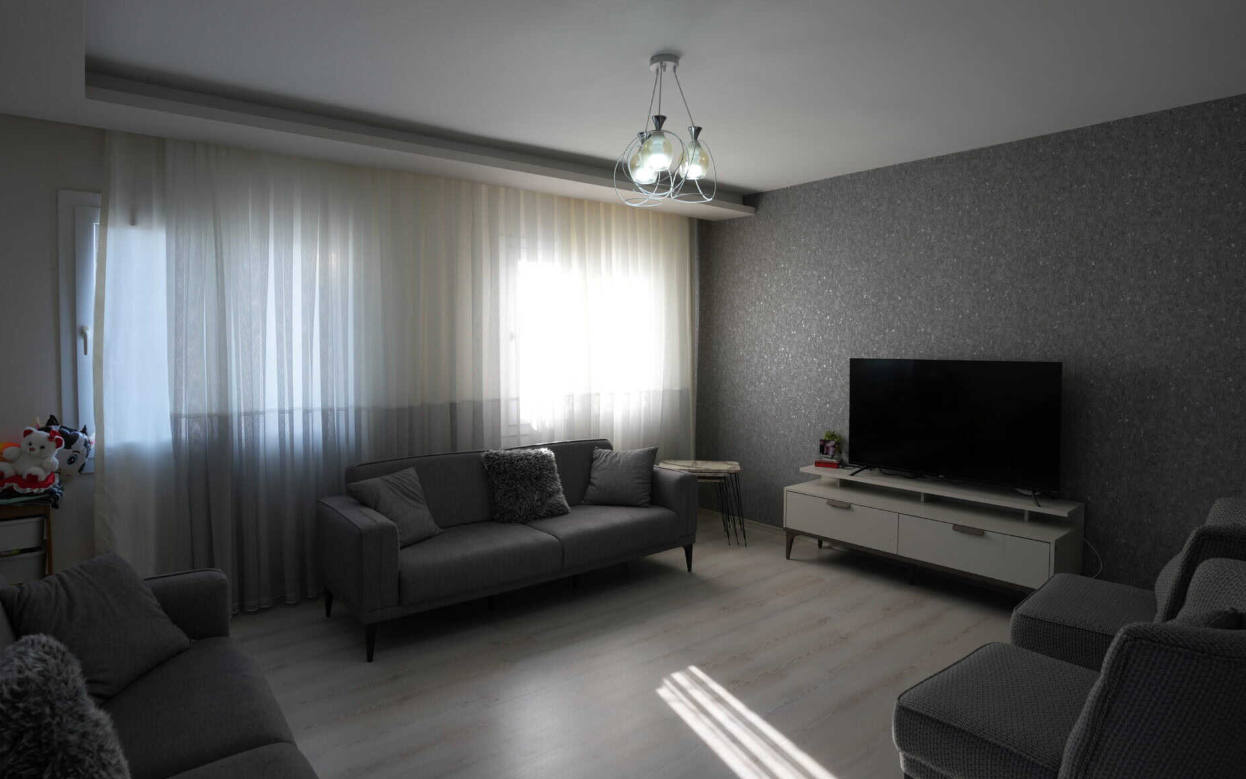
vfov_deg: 62.2
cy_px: 371
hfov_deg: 87.8
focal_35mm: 19
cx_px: 573
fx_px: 645
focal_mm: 17
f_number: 4
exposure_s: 1/60
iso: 100
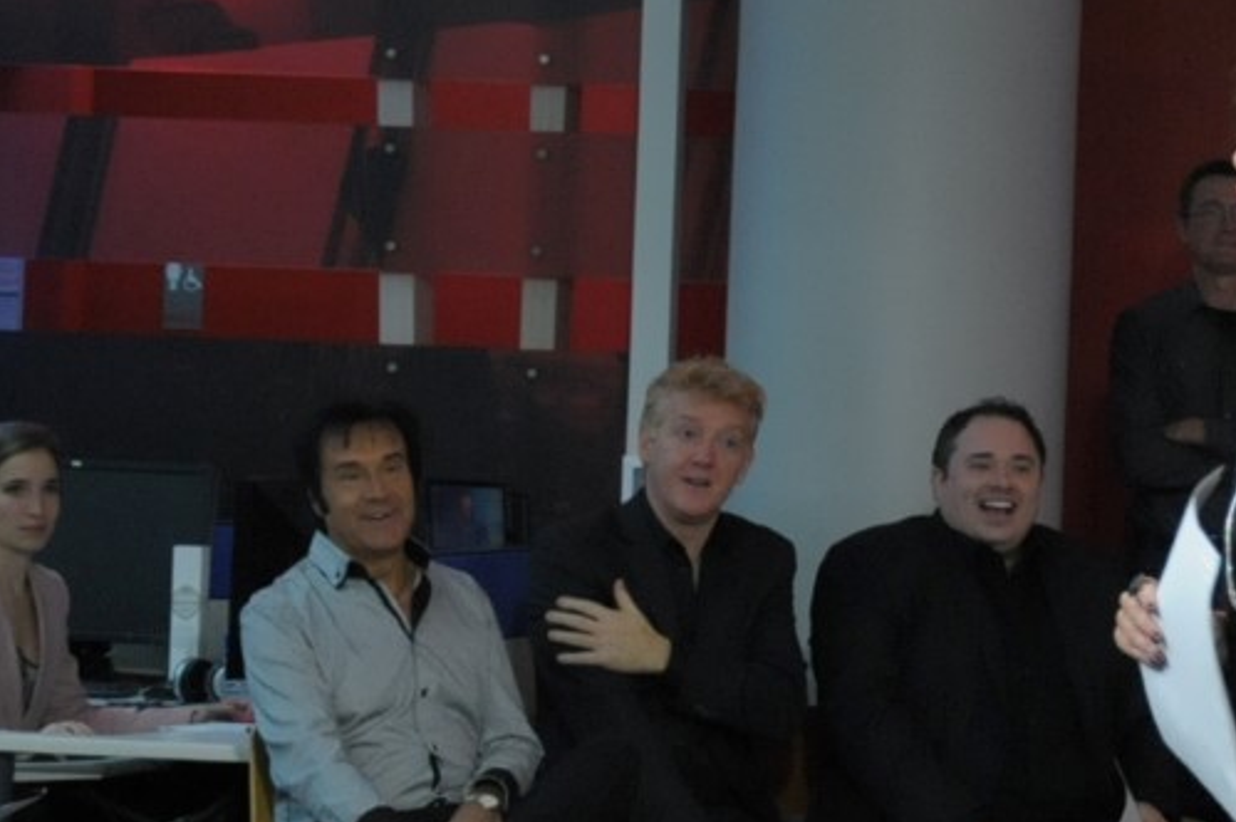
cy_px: 280
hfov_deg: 15.4
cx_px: 1593
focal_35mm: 127
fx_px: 4357
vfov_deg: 10.8
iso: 1250
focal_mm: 26
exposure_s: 1/80
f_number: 4.5
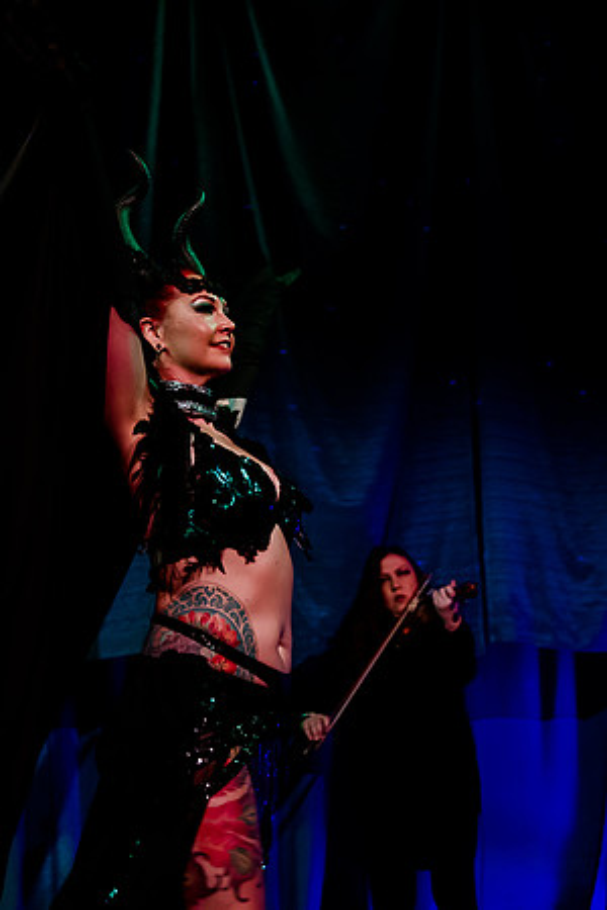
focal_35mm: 69
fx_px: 1746
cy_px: 455
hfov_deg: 19.7
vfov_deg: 29.2
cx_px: 353
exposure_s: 1/100
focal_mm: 46
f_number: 4
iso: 4000
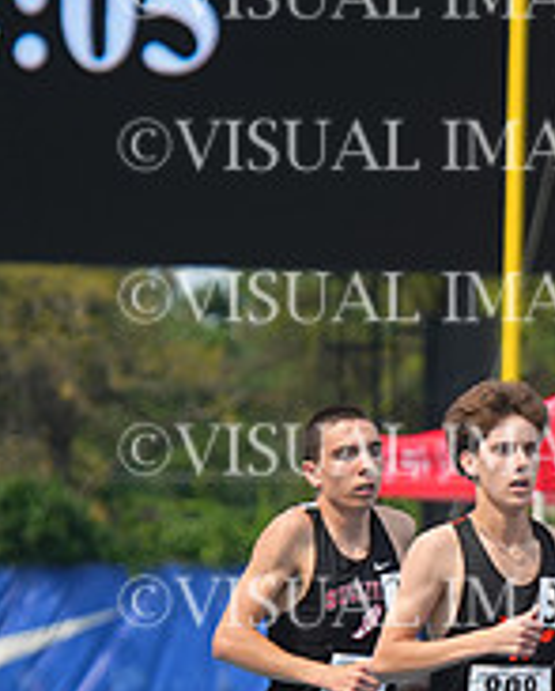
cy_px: 678
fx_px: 13395
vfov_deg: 3.0
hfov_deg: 2.4
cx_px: 664
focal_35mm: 654
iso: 400
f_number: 5.6
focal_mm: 220
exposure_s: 1/2000
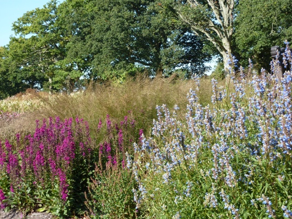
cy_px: 110
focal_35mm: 59
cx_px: 146
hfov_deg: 32.7
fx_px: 498
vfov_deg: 24.8
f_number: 3.9
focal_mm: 9.7
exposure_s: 1/250
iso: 80
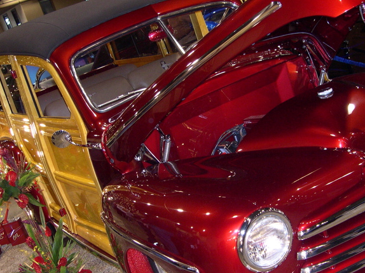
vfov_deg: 27.5
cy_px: 155
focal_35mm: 53
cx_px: 228
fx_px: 559
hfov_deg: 36.0
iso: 238
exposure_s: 1/60
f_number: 2.8
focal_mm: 8
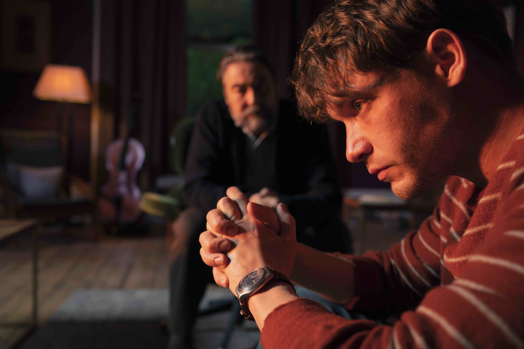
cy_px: 174
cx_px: 262
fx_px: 509
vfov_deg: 37.9
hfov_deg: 54.4
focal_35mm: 35
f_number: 3.2
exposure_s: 1/160
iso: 1600
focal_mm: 35
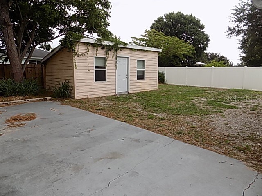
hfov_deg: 73.9
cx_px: 131
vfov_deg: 58.9
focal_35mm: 23
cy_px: 98
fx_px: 174
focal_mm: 4
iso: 80
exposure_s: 1/200
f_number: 3.1
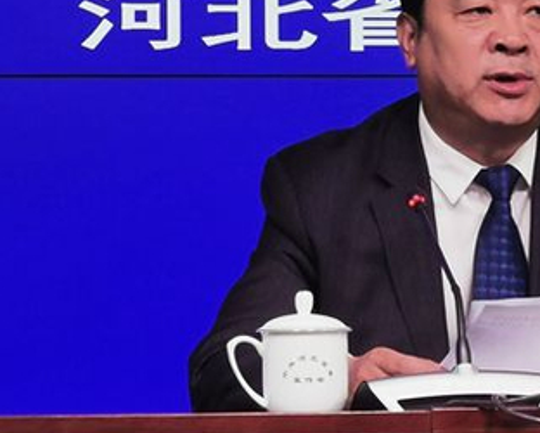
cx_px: 377
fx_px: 3886
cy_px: 56
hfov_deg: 7.9
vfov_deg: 6.4
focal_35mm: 243
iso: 50
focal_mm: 5.56
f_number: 1.6
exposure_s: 1/194
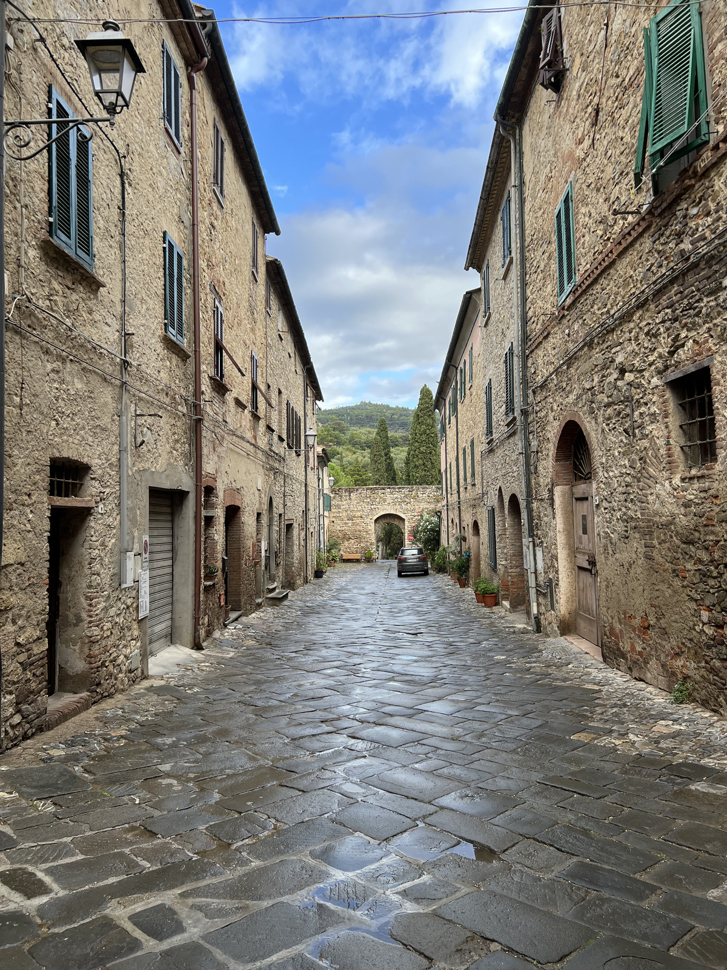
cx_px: 364
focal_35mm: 26
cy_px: 485
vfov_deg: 67.3
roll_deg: +0.8
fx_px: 728
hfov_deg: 53.1
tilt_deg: +2.1
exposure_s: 1/791
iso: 50
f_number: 1.5
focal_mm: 5.7
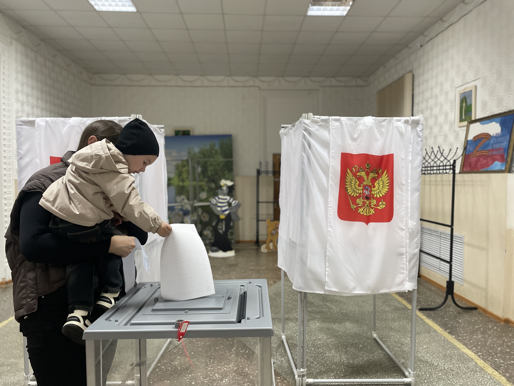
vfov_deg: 53.1
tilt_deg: -1.8
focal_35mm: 26
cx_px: 257
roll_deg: -0.5
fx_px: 386
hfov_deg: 67.3
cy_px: 193
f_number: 1.6
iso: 320
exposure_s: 1/50
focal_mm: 4.2
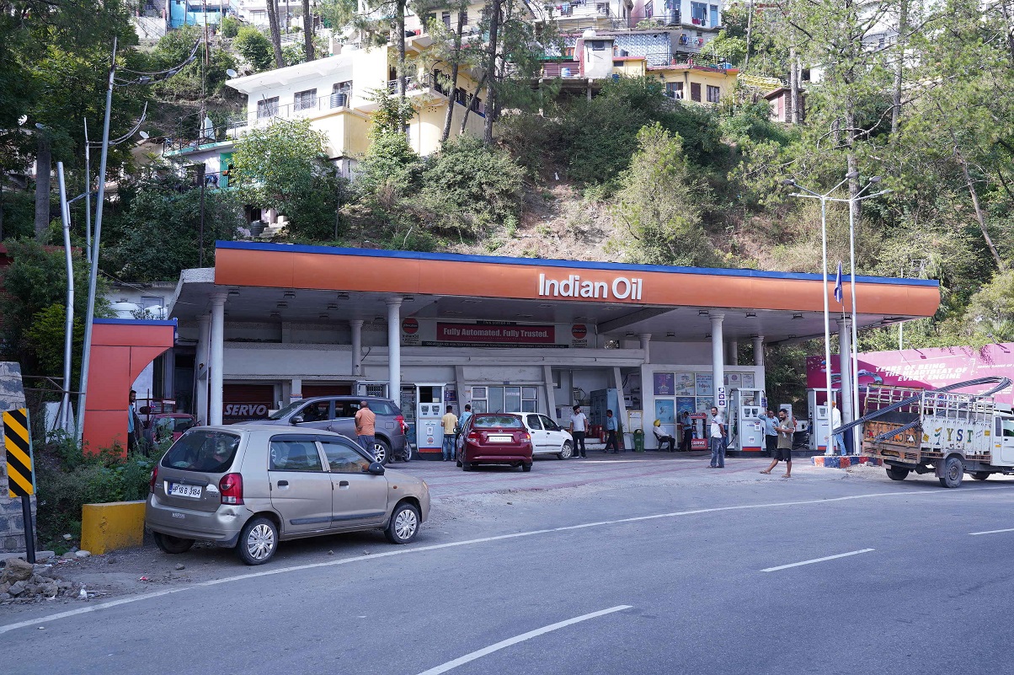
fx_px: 1041
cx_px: 507
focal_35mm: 37
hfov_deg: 51.9
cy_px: 338
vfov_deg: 35.9
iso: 250
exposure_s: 1/160
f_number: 7.1
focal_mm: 37
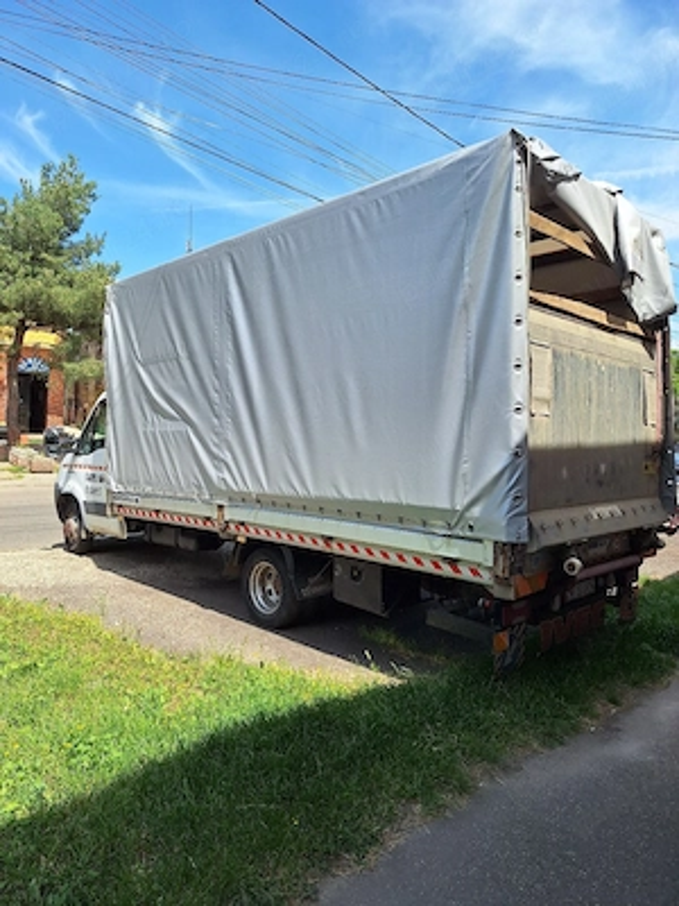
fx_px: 602
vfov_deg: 73.9
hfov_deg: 58.9
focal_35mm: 23
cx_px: 340
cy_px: 453
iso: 40
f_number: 1.8
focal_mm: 5.54
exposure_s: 1/2000
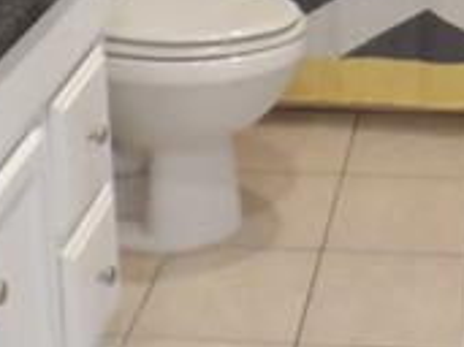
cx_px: 393
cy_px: -233
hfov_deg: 21.4
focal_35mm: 90
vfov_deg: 14.8
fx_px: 1206
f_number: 3.2
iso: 400
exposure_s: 1/20
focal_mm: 4
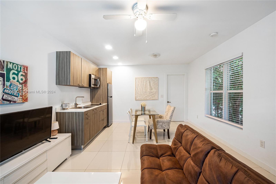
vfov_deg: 81.2
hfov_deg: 104.3
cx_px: 138
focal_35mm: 14
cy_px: 92
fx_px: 107
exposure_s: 1/5
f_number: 6.3
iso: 100
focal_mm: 7
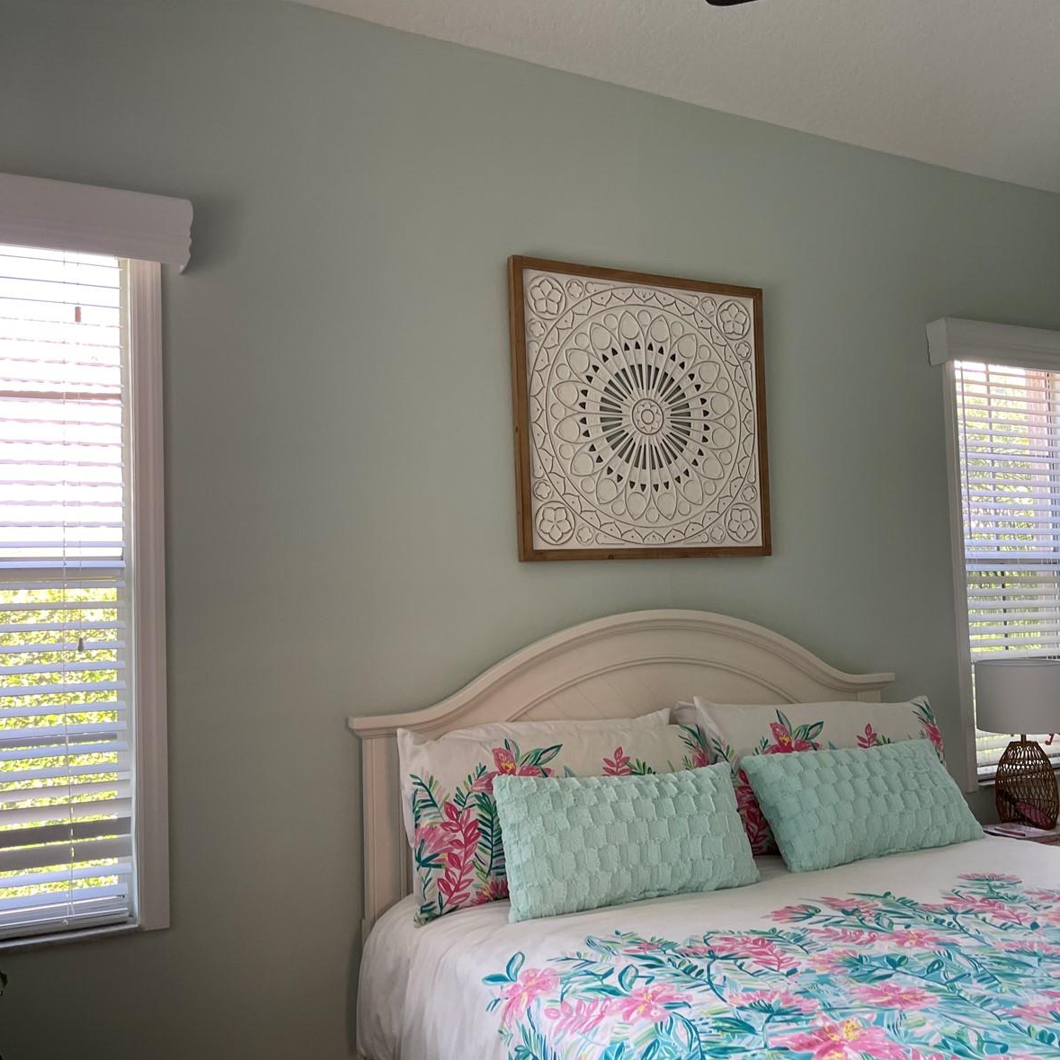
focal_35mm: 30
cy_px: 537
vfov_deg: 54.0
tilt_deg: +3.1
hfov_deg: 53.4
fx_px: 1039
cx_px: 673
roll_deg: +1.9
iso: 125
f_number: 1.6
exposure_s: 1/120
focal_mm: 5.1
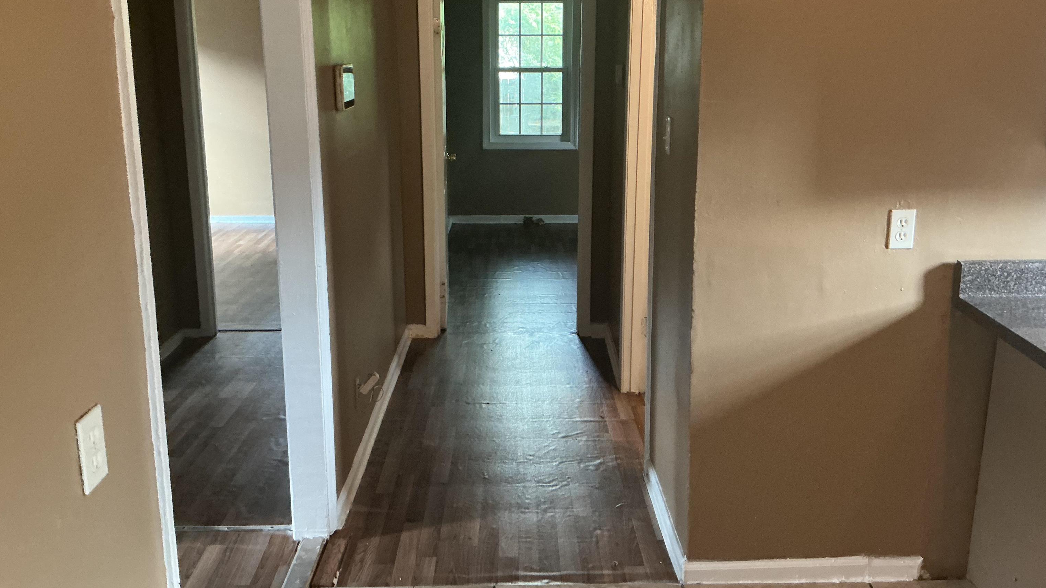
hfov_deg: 61.0
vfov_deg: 36.5
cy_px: 225
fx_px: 888
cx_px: 518
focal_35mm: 32
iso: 320
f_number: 1.8
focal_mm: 3
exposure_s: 1/30
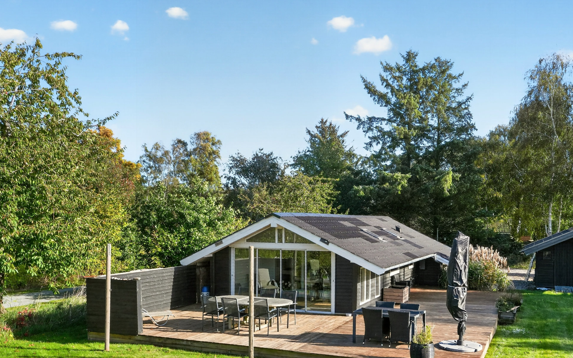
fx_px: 484
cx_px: 338
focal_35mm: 31
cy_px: 233
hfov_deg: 60.8
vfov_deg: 40.2
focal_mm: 23
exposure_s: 1/250
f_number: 8
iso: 400
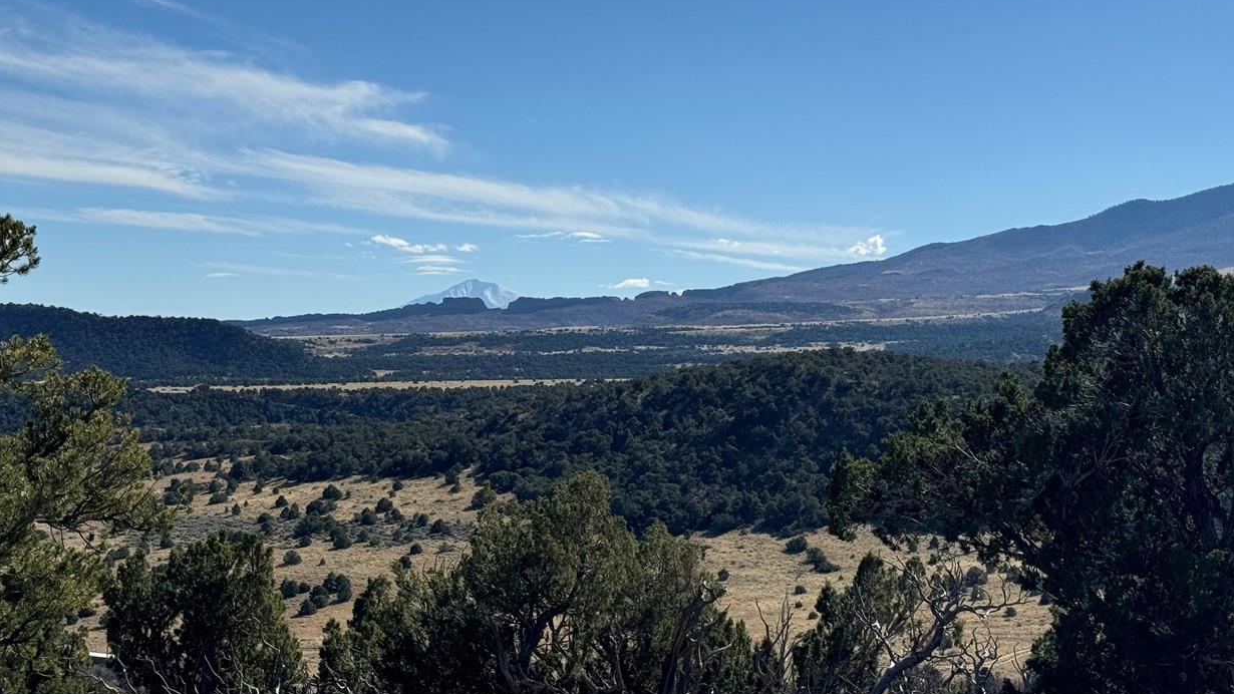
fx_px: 2225
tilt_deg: +0.2
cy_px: 363
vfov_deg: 17.7
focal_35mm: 68
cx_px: 561
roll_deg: -1.2
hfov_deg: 31.0
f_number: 1.78
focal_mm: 6.76
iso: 64
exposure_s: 1/9009
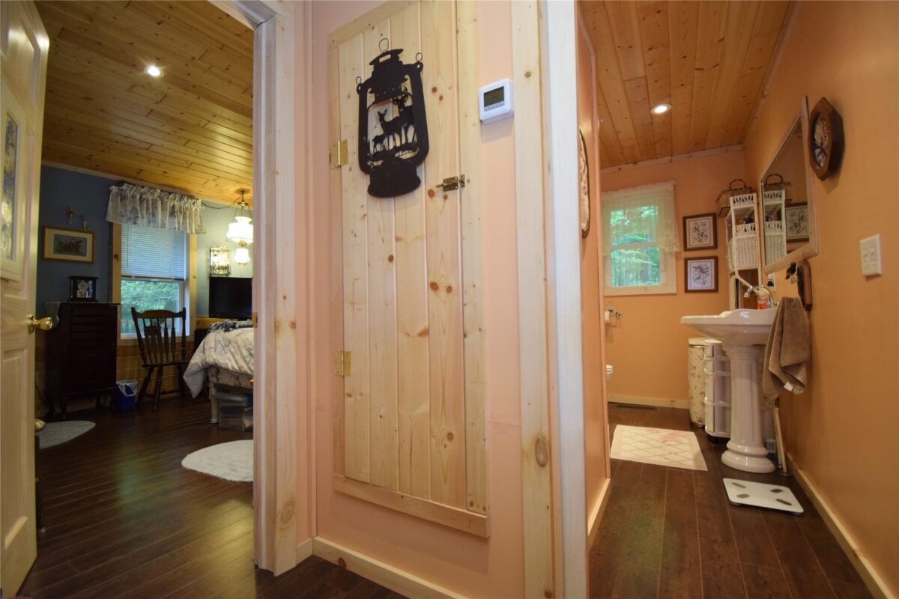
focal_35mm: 15
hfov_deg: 100.4
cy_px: 300
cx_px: 450
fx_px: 375
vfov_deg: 77.3
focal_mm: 10
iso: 1400
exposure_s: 1/60
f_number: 4.5
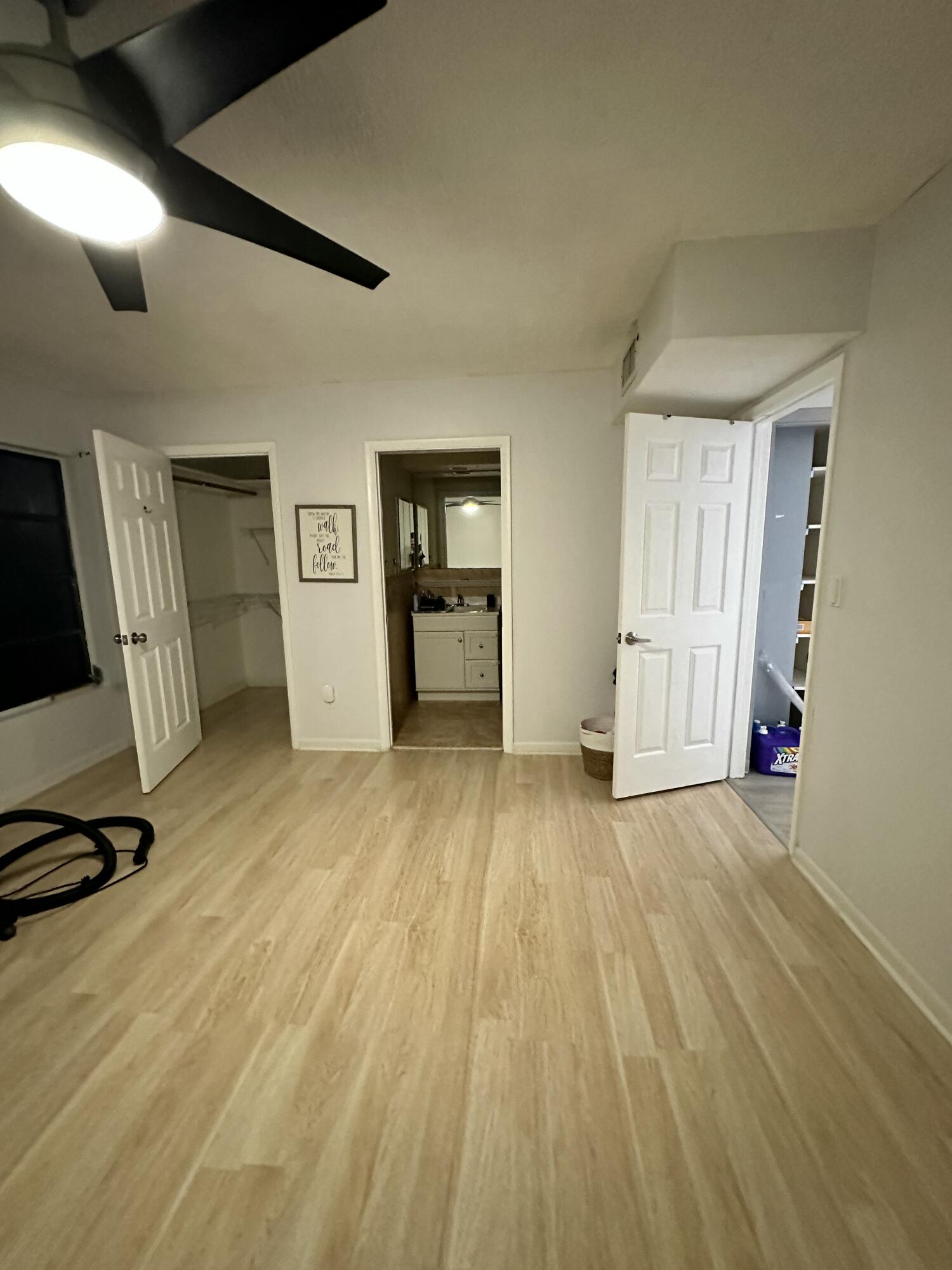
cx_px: 476
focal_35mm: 14
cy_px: 635
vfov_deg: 102.1
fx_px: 513
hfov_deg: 85.7
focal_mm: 2.22
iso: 1000
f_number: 2.2
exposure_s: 1/42
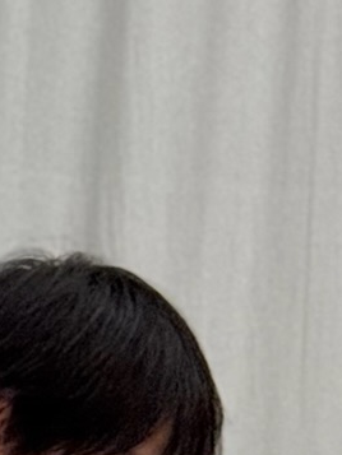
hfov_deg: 5.4
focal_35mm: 275
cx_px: -151
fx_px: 3620
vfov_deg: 6.6
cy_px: 1285
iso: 125
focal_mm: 6.76
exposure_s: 1/120
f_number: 1.78
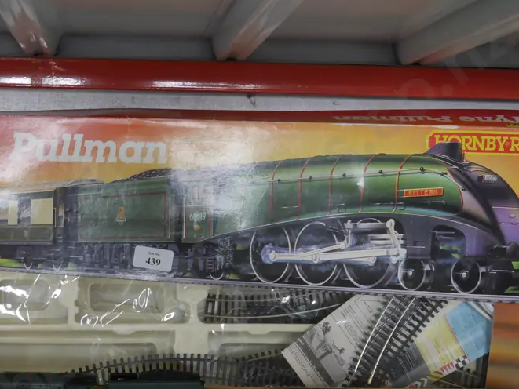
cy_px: 271
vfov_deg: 23.5
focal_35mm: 62
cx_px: 184
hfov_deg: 31.0
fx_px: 930
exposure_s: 1/60
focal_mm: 20
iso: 800
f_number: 4.4
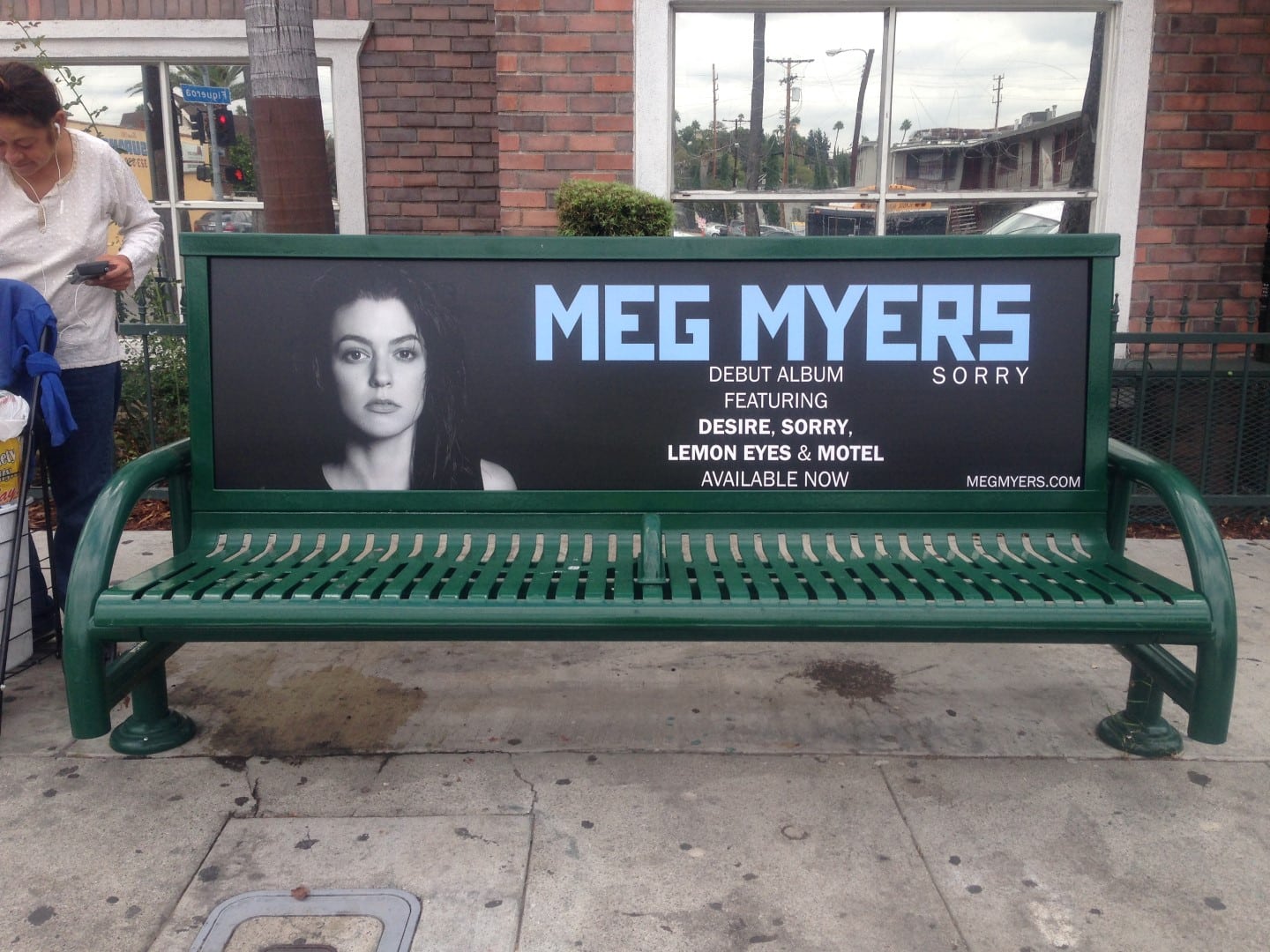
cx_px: 635
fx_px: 1211
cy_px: 476
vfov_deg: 42.9
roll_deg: +0.7
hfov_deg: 55.4
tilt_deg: -11.5
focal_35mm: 33
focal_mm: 4.12
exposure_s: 1/484
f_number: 2.4
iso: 50
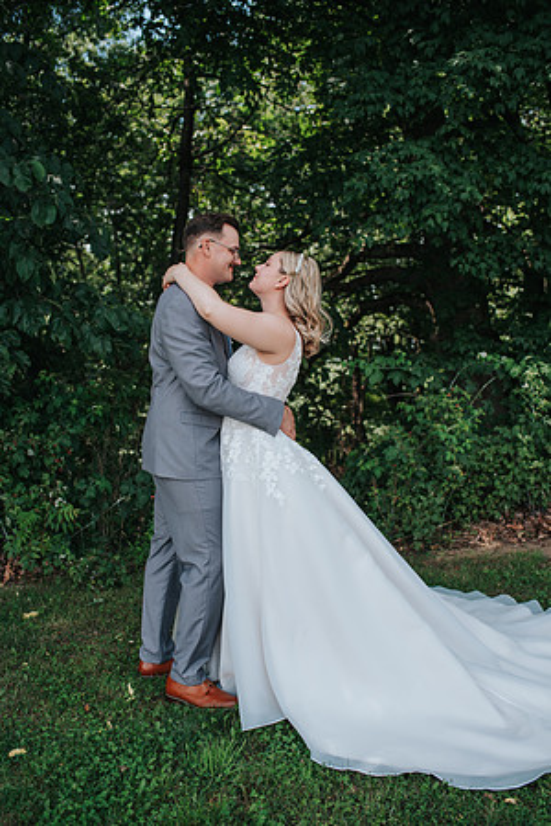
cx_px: 276
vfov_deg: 54.4
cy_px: 413
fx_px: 803
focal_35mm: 35
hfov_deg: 37.9
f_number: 2.8
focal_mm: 35
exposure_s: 1/500
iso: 100
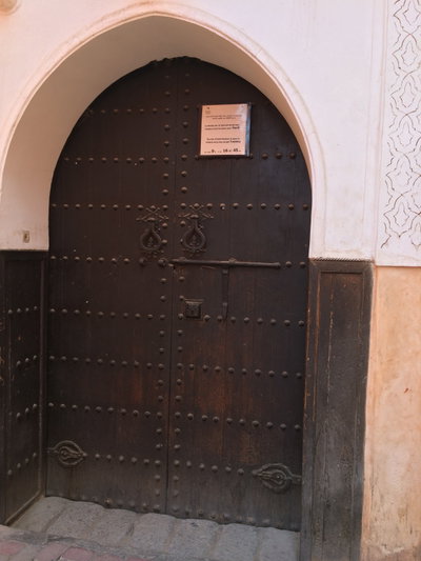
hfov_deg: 46.8
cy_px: 280
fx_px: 486
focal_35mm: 30
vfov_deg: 60.0
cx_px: 210
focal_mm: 4.12
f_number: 2.2
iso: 40
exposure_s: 1/120
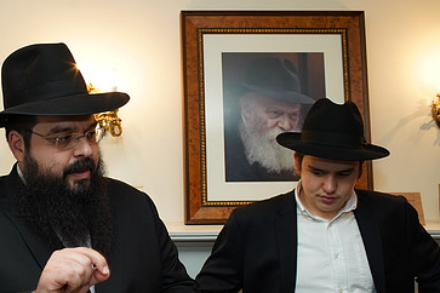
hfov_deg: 34.8
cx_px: 103
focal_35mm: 56
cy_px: 177
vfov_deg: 24.1
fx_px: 684
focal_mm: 35
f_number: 5.6
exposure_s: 1/125
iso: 1250
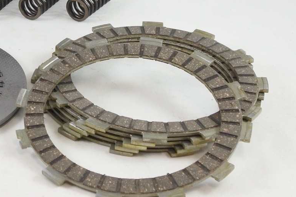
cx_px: 3
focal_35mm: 109
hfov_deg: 18.3
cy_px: -20
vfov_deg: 12.3
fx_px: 896
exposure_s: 1/125
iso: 640
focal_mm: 16.8
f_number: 4.5
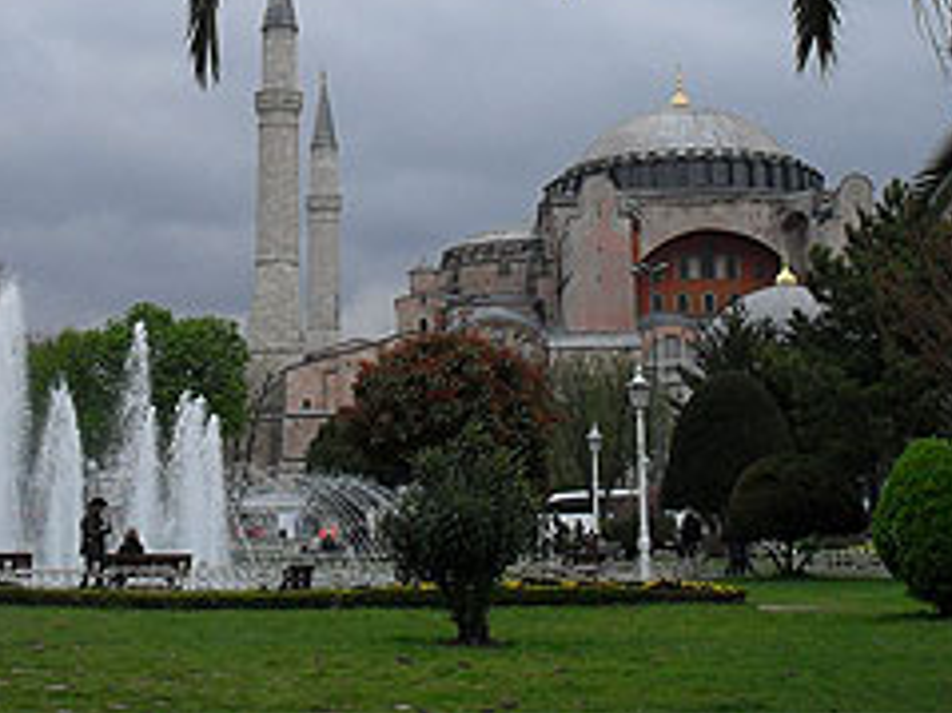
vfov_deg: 21.6
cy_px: 44
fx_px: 1814
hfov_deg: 29.4
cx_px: 430
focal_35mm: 66
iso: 100
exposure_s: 1/250
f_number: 8.4
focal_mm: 6.3
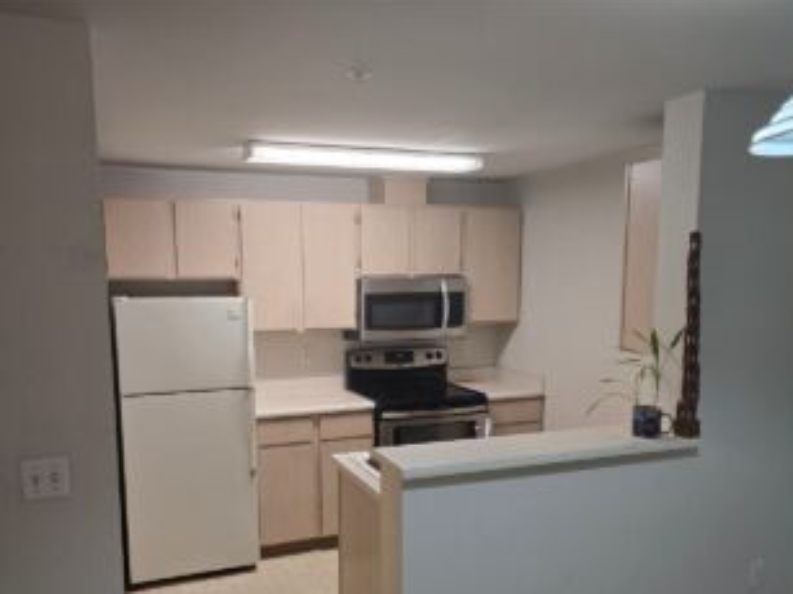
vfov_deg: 46.2
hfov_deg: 59.8
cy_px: 385
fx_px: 687
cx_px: 351
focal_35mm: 30
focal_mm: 6.3
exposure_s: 1/120
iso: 320
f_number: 1.7
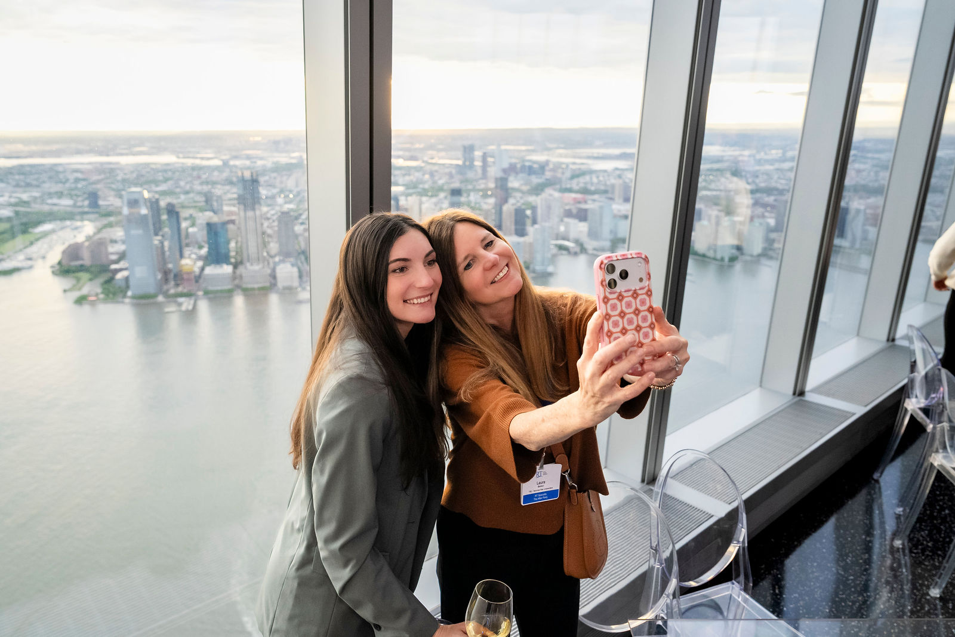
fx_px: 699
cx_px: 462
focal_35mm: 26
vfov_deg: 48.9
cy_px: 295
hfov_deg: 68.6
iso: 1600
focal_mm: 24
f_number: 4
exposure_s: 1/250
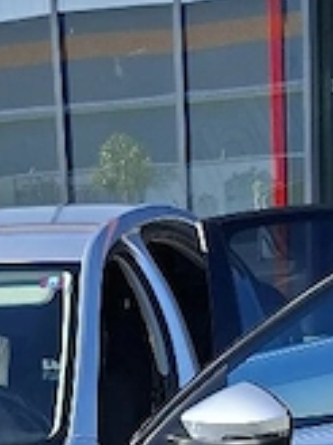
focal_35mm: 112
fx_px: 1437
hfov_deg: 13.0
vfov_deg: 16.5
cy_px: 597
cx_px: -22
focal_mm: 5.54
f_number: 1.8
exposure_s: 1/2000
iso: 50
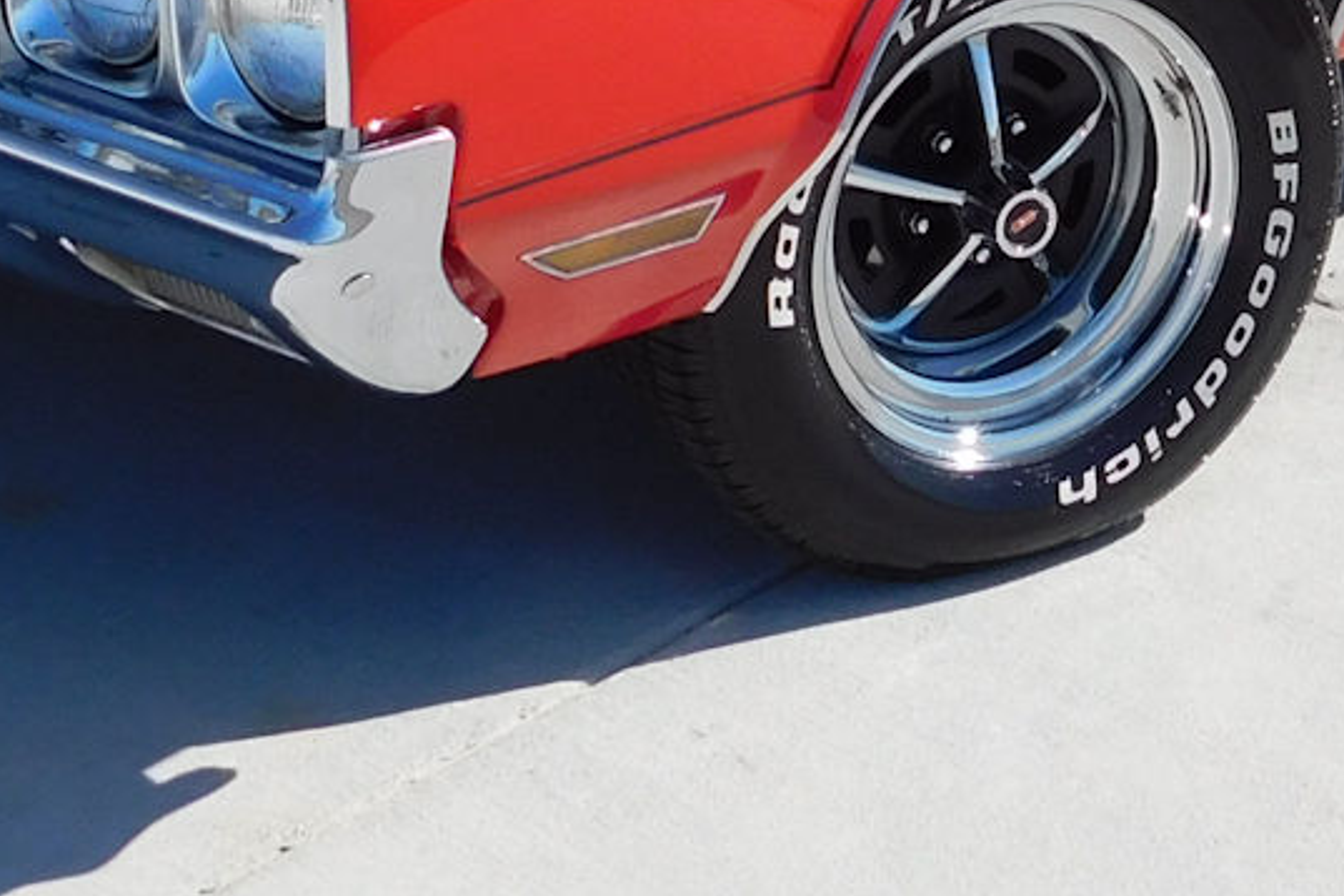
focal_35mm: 111
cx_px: 994
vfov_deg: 11.3
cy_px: -818
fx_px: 4144
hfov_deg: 18.3
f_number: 6.4
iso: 125
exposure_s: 1/400
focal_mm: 4.9
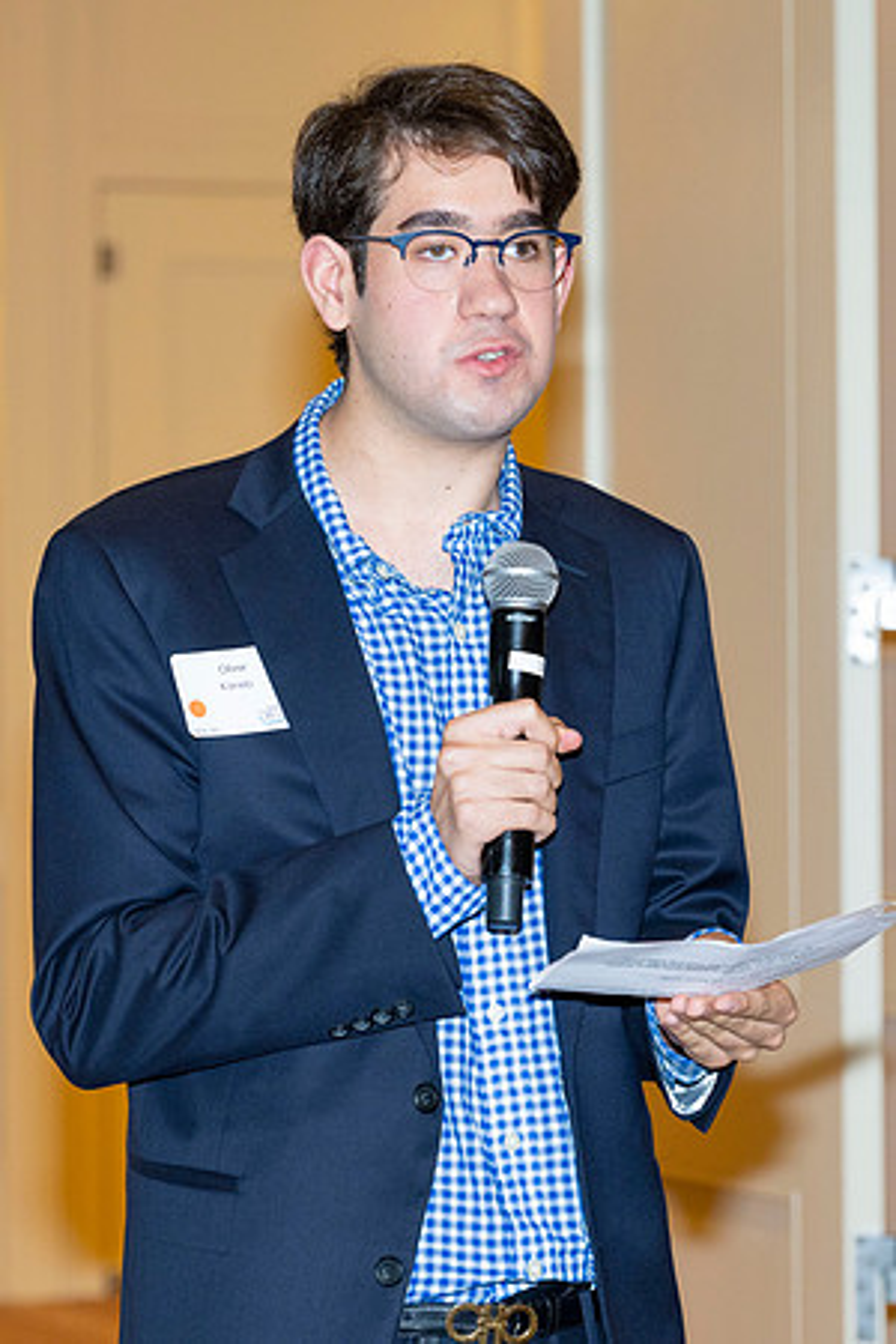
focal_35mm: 180
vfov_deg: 11.4
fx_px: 6719
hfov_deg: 7.6
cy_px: 672
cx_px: 597
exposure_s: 1/100
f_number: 5.6
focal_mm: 120
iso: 1000
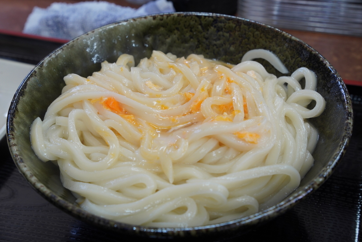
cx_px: 181
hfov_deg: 35.9
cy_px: 121
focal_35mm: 56
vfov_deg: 24.4
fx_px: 558
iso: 500
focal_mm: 37
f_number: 6.3
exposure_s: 1/30
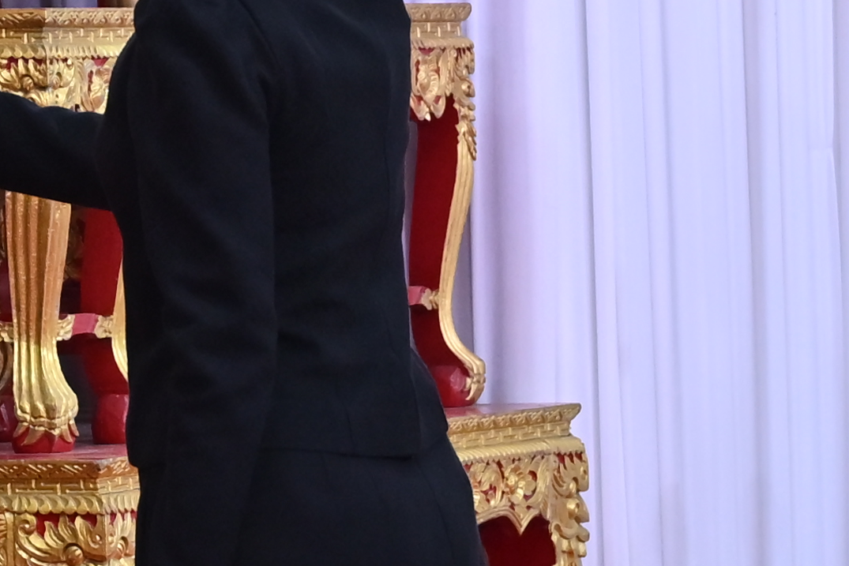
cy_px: -281
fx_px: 8491
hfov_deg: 5.7
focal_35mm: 360
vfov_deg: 3.8
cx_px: -9
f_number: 4
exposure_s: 1/250
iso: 1250
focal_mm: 64
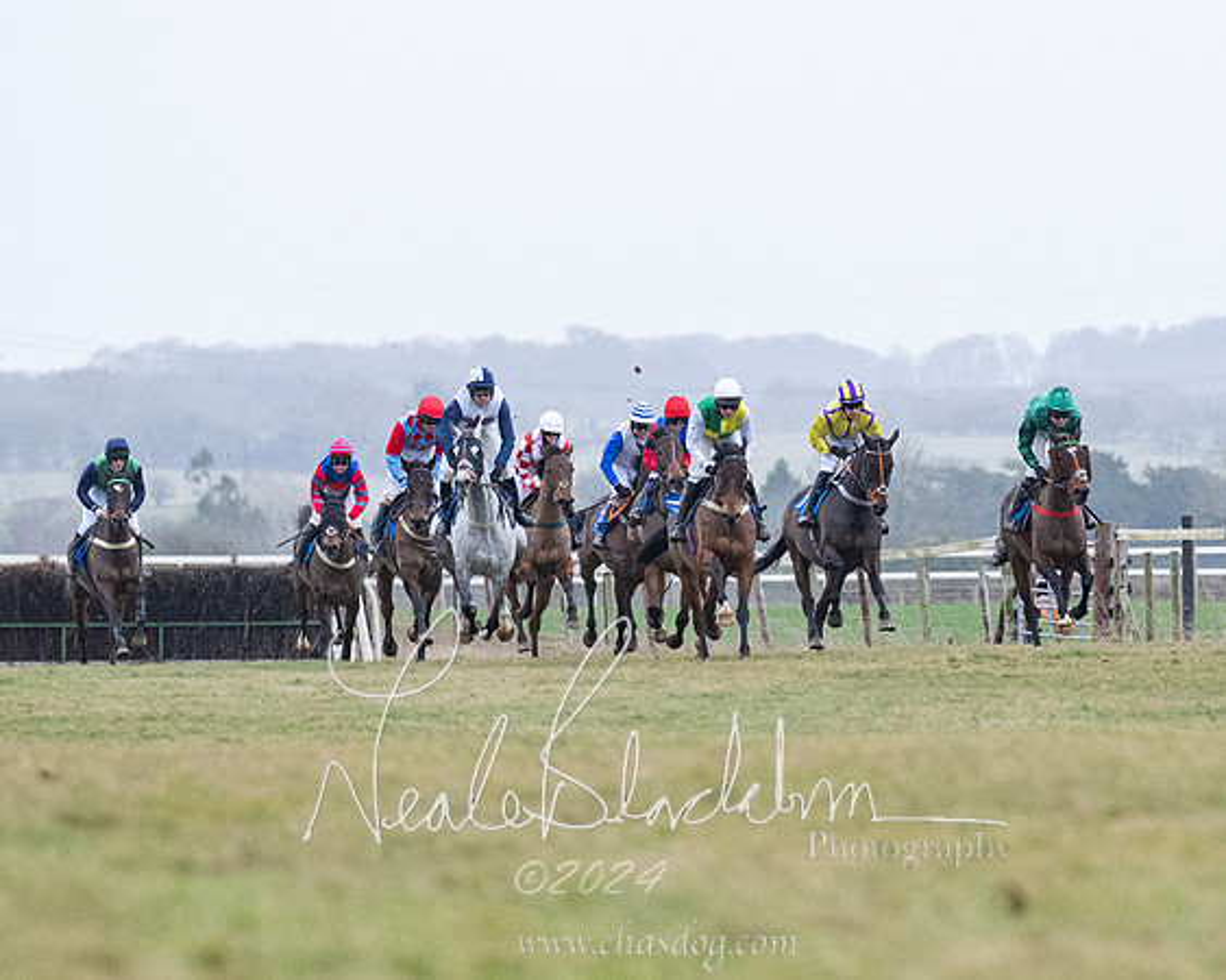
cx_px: 953
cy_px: 690
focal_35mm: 495
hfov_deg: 3.9
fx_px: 17939
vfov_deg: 3.1
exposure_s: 1/1000
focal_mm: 200
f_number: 4
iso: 1250
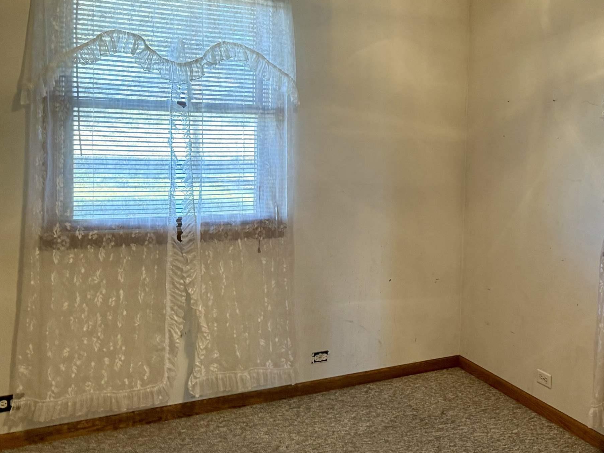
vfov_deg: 34.9
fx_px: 715
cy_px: 159
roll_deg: -2.5
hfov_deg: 43.4
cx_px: 493
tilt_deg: -2.3
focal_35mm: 41
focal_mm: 6.76
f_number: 1.78
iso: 250
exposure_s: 1/60
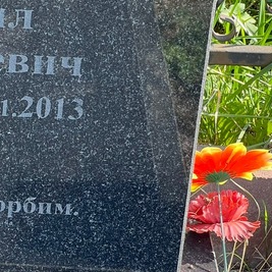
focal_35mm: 204
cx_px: -81
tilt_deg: -29.0
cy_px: 76
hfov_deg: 8.5
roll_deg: -0.3
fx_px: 1814
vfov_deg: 8.6
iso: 32
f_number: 2.8
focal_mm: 9
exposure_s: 1/99
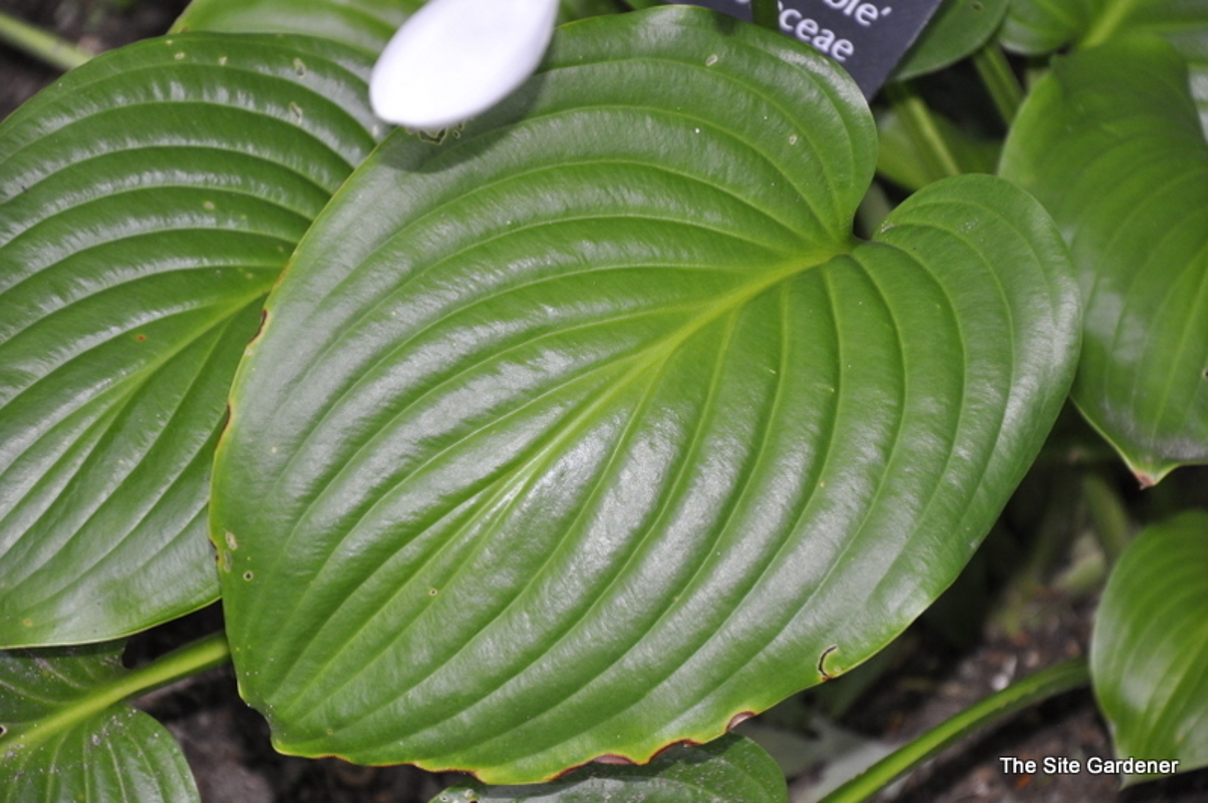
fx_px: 5281
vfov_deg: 8.7
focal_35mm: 158
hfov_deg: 13.1
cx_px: 604
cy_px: 402
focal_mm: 105
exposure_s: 1/60
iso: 800
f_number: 5.6
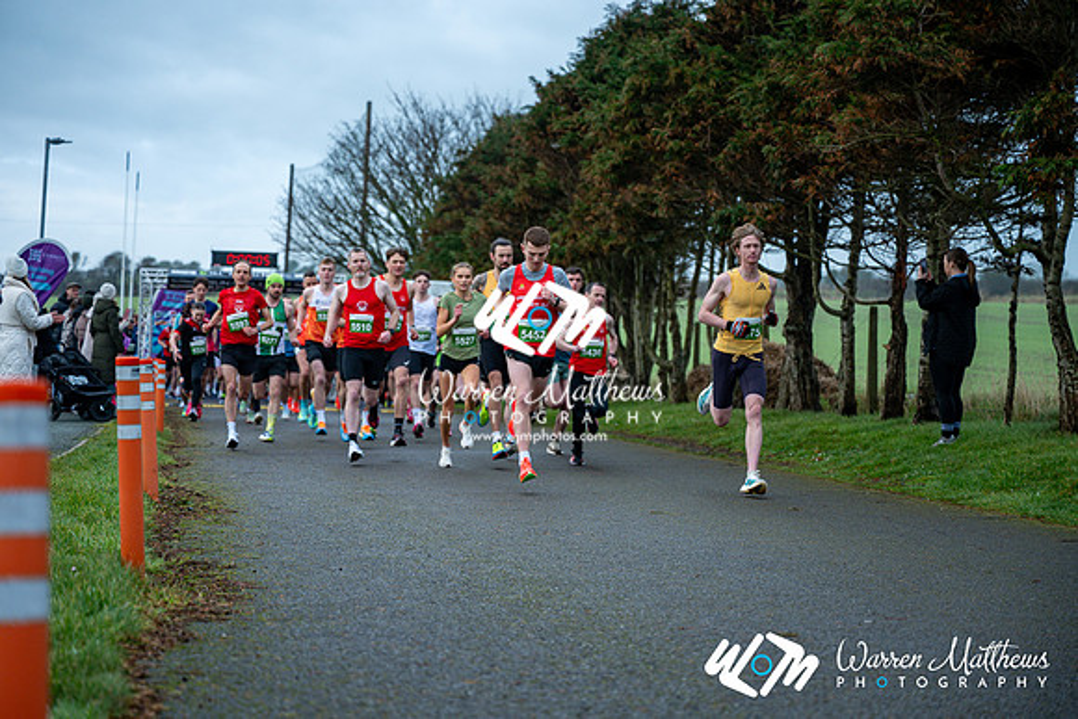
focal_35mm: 70
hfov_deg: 28.8
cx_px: 539
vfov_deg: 19.5
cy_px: 360
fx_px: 2097
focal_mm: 70
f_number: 2.8
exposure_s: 1/1250
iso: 320
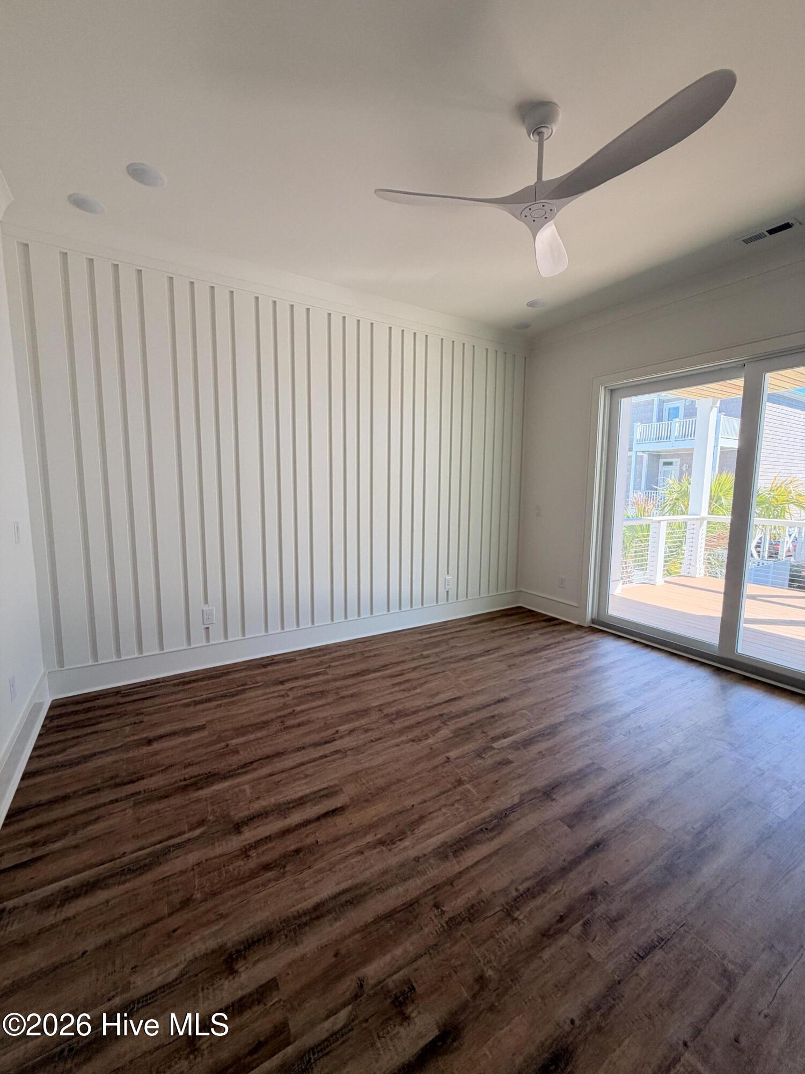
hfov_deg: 85.7
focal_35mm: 14
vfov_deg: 102.1
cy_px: 537
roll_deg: -0.9
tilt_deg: -5.7
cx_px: 402
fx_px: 434
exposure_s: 1/121
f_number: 2.2
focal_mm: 2.22
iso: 100
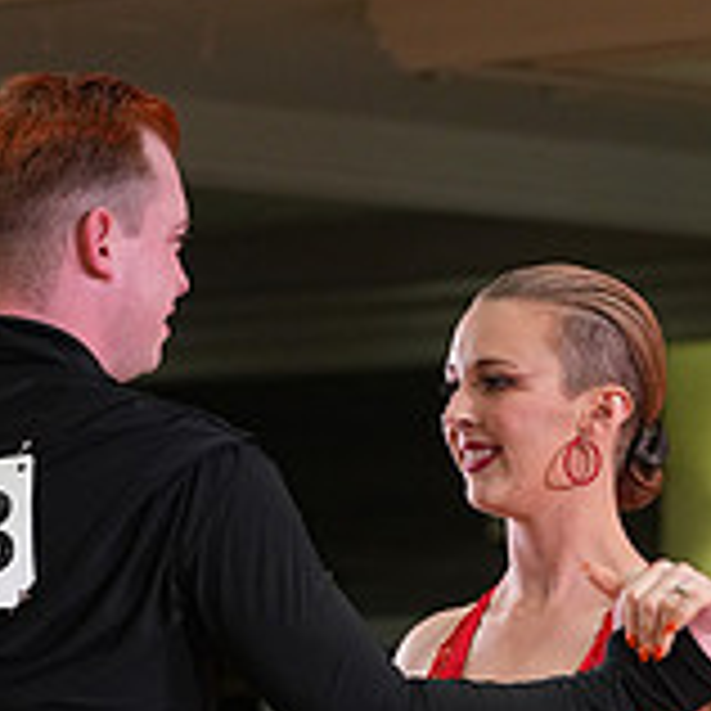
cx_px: 164
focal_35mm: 331
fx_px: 7692
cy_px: 1174
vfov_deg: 5.2
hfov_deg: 5.3
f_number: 5
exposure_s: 1/200
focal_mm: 106
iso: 2500
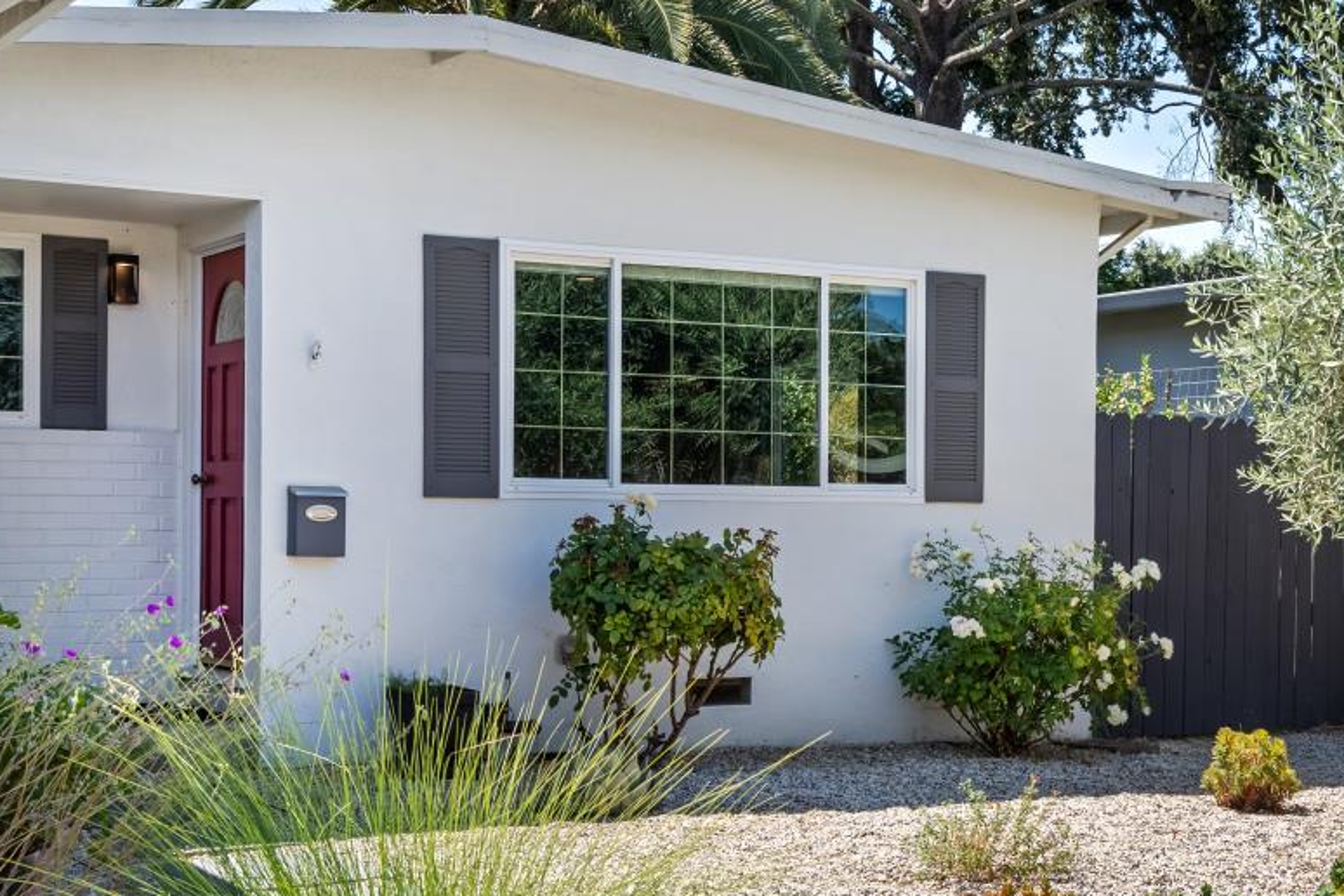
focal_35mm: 62
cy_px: 531
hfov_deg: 32.2
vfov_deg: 21.9
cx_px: 837
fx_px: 2314
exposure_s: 1/125
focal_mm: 32
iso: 160
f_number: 8
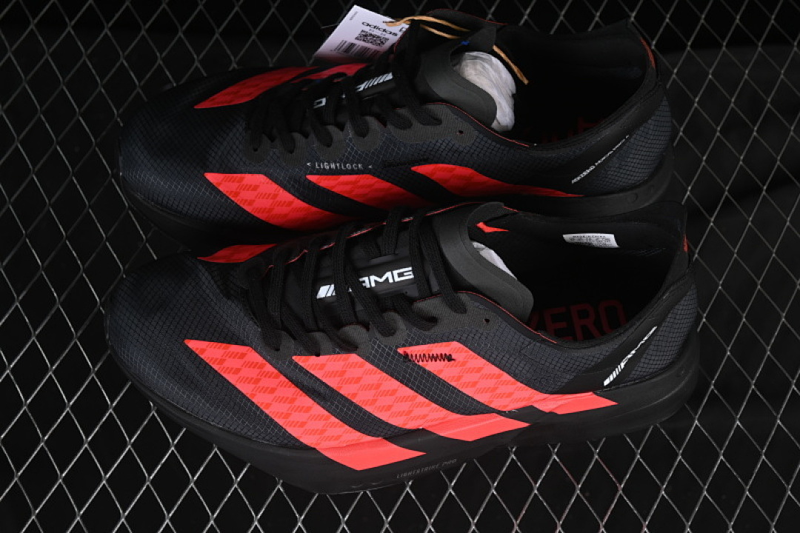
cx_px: 400
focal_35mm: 75
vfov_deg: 18.2
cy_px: 266
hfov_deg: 27.0
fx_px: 1667
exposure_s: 1/50
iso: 160
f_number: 6.3
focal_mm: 50
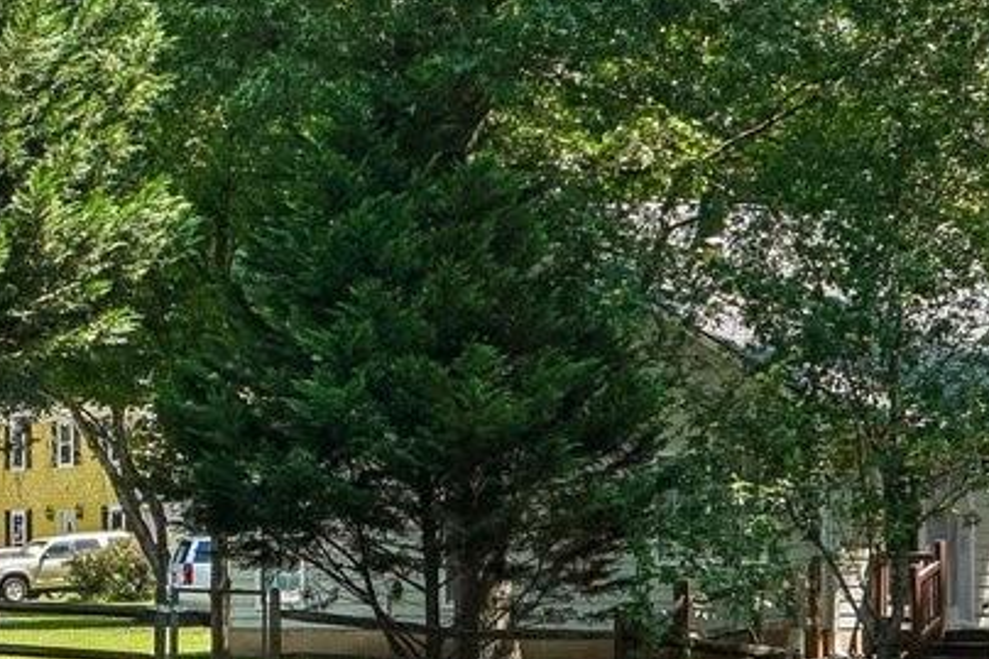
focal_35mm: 152
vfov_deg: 9.0
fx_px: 4174
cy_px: 567
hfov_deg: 12.8
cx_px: -470
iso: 100
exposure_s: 1/60
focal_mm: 20
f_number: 8
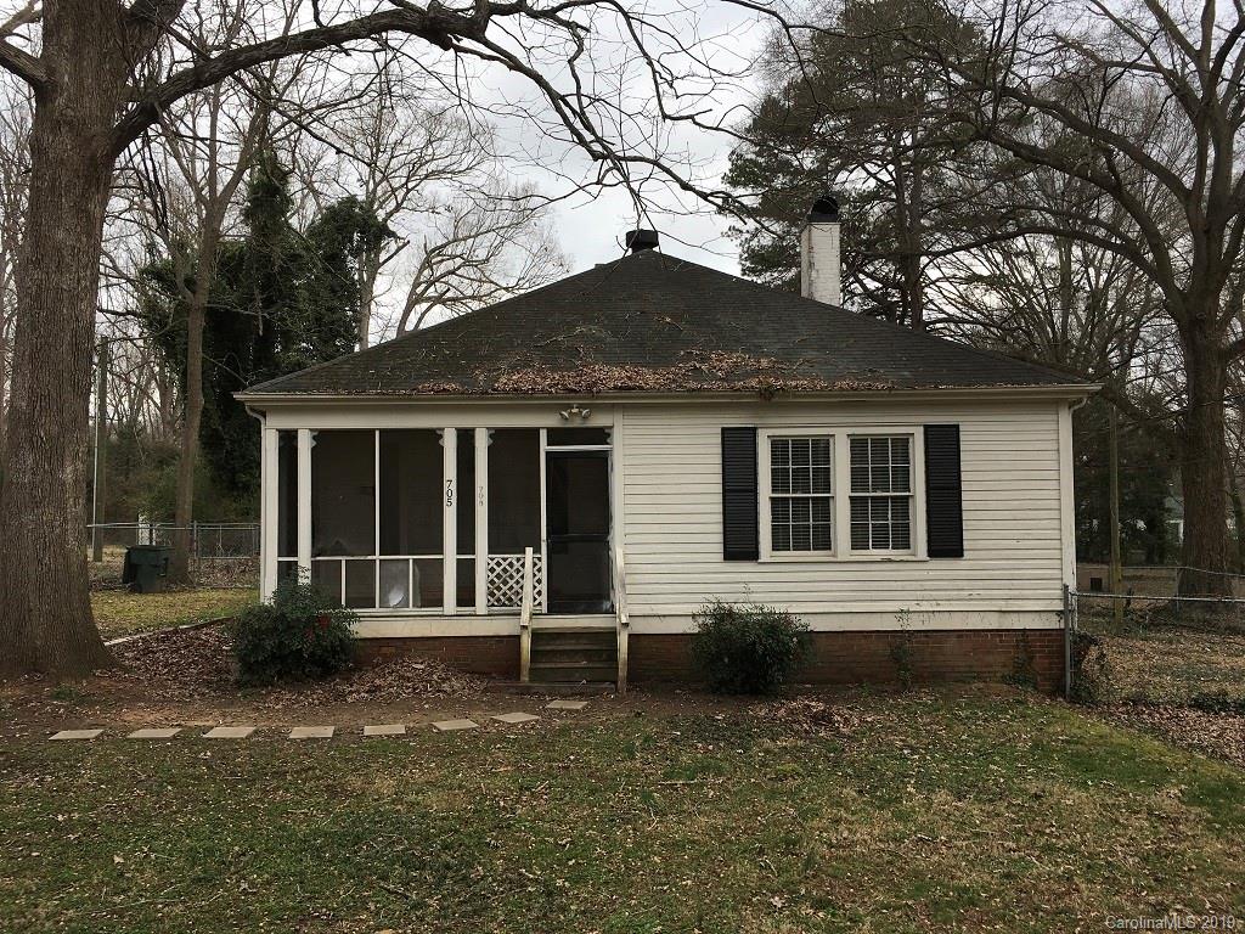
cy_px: 467
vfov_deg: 48.2
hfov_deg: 61.7
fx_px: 1043
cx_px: 622
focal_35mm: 29
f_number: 2.2
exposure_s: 1/351
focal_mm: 4.15
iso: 25
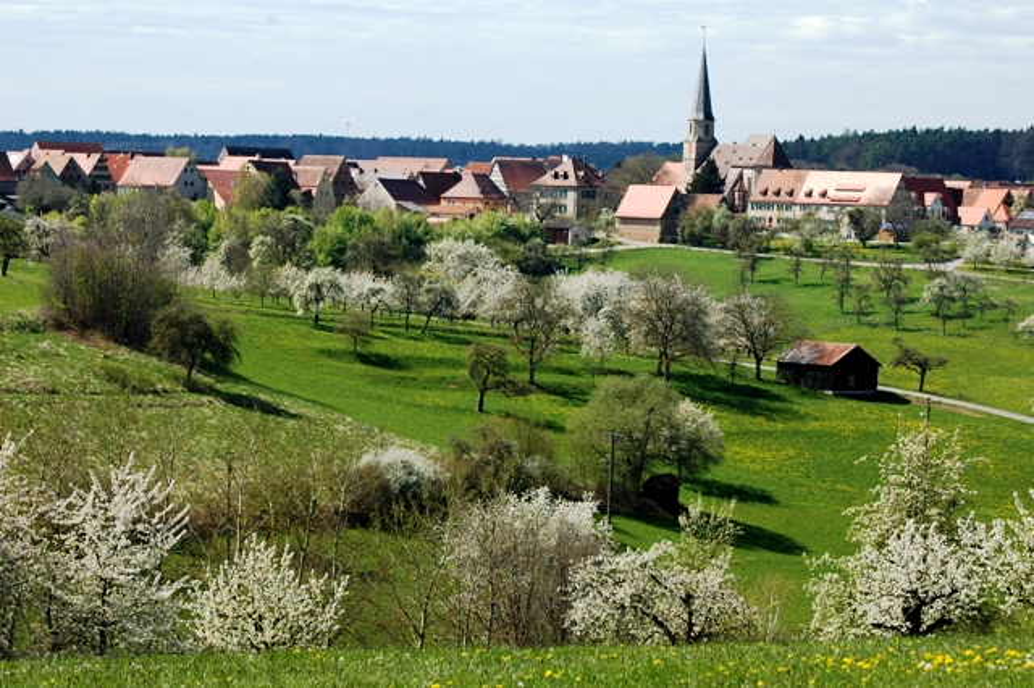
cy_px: 344
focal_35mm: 128
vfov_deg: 10.7
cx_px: 517
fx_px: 3660
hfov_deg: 16.1
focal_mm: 85
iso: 200
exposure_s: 1/320
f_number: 9
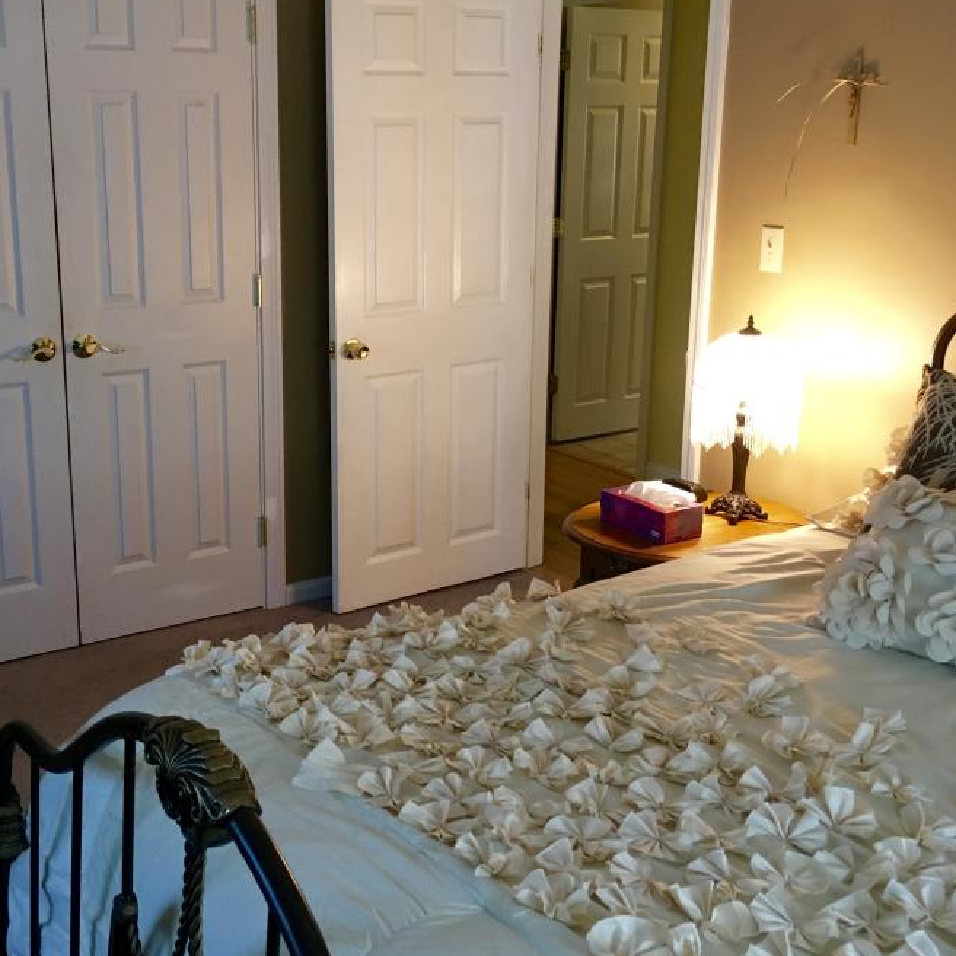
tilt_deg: -13.0
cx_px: 358
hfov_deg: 41.6
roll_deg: +0.1
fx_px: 1250
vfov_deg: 41.8
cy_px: 427
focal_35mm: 40
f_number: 2.2
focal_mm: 4.15
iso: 100
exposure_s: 1/30
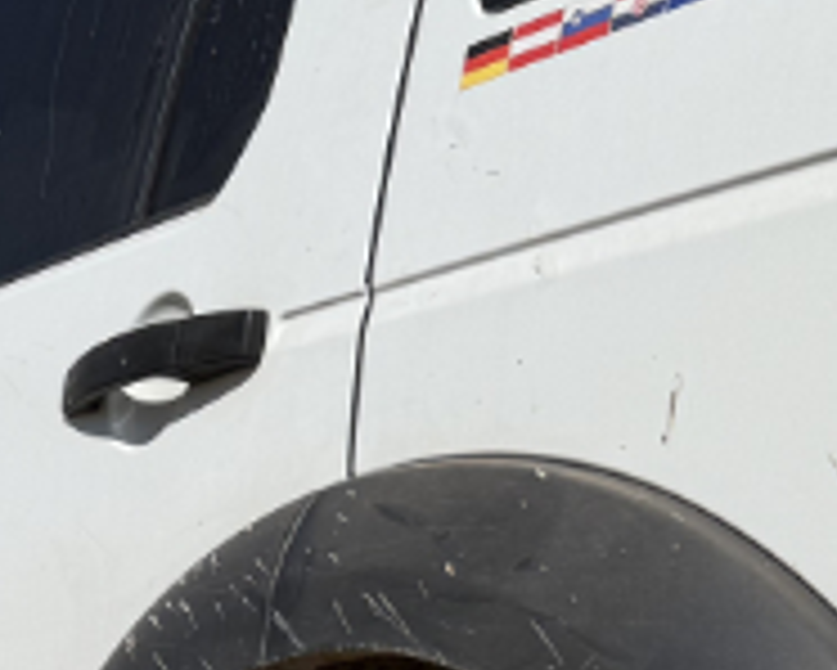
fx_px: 3197
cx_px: -945
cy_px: 652
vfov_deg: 11.9
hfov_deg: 12.7
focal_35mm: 129
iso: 80
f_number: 1.8
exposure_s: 1/8130
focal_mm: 6.8
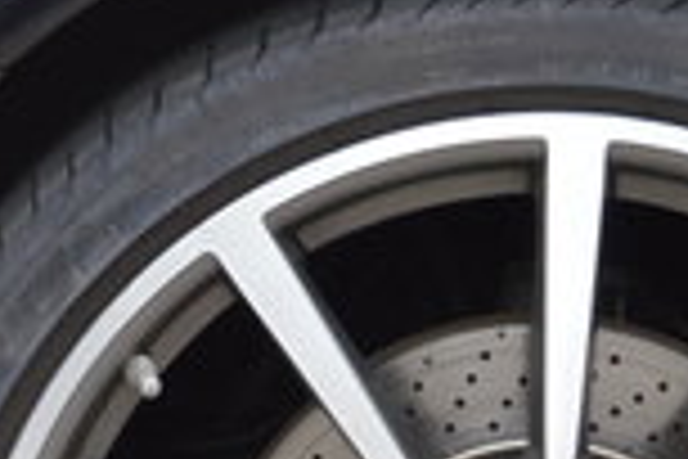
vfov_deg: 5.2
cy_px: 619
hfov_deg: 7.8
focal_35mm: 264
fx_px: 5036
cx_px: 351
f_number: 5.6
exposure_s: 1/125
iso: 160
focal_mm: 35
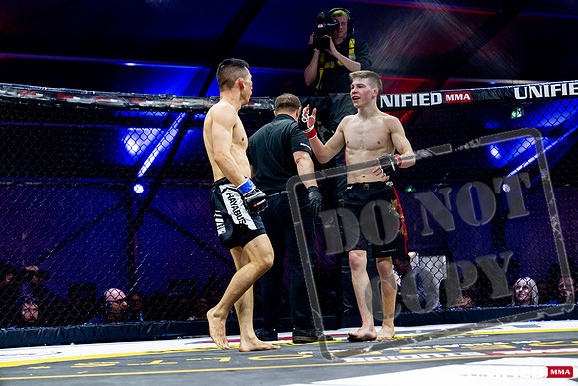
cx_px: 289
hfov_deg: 28.8
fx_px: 1124
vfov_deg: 19.5
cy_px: 193
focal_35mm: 70
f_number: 2.8
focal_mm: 70
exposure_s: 1/1250
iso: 3200
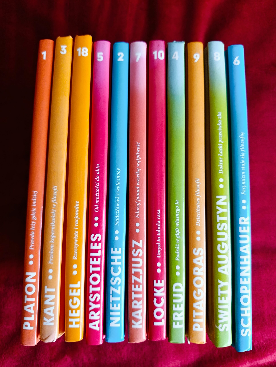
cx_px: 138
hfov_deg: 59.0
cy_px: 184
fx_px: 244
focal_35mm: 23
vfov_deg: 73.8
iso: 625
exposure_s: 1/50
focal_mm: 6.11
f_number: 1.65
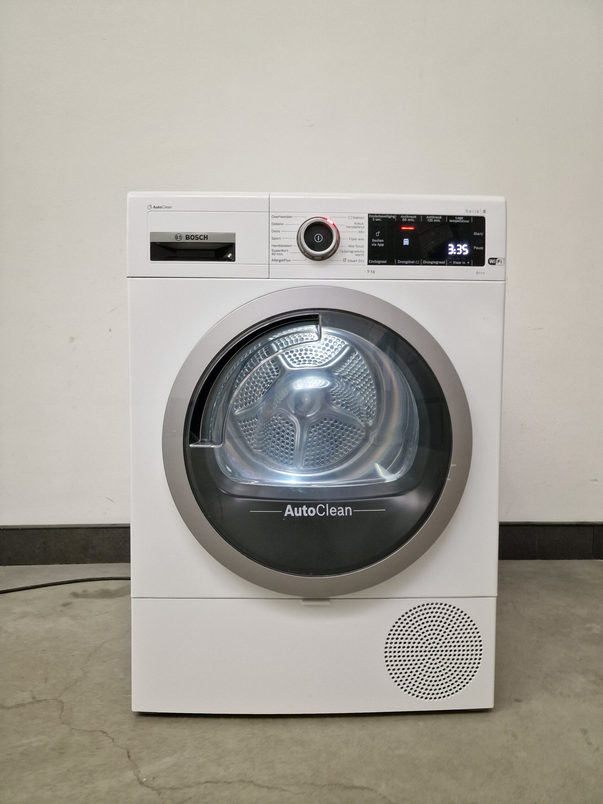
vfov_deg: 73.9
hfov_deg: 58.9
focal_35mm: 23
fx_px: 534
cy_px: 402
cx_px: 302
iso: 320
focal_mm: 6.4
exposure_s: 1/100
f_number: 1.8
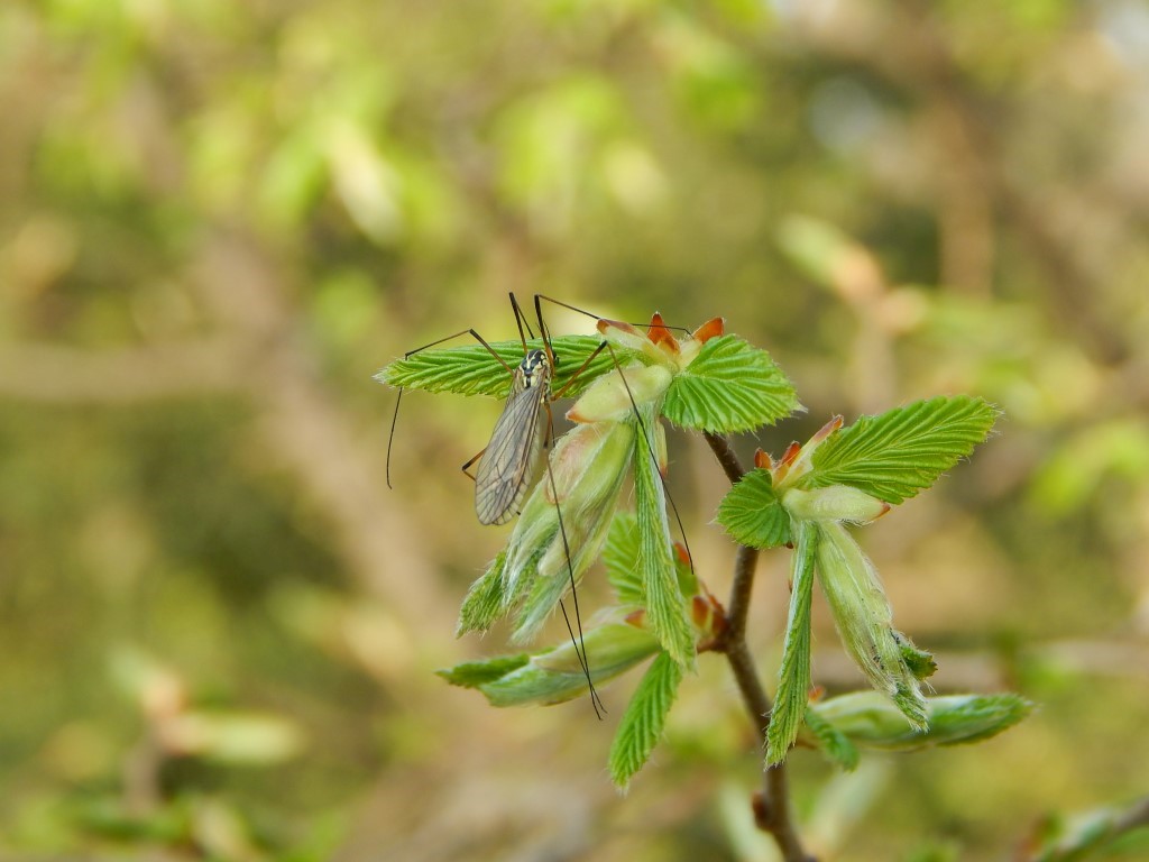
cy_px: 431
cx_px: 574
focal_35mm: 142
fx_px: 4713
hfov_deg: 13.9
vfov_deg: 10.4
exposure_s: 1/100
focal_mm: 25.3
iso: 125
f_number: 4.9
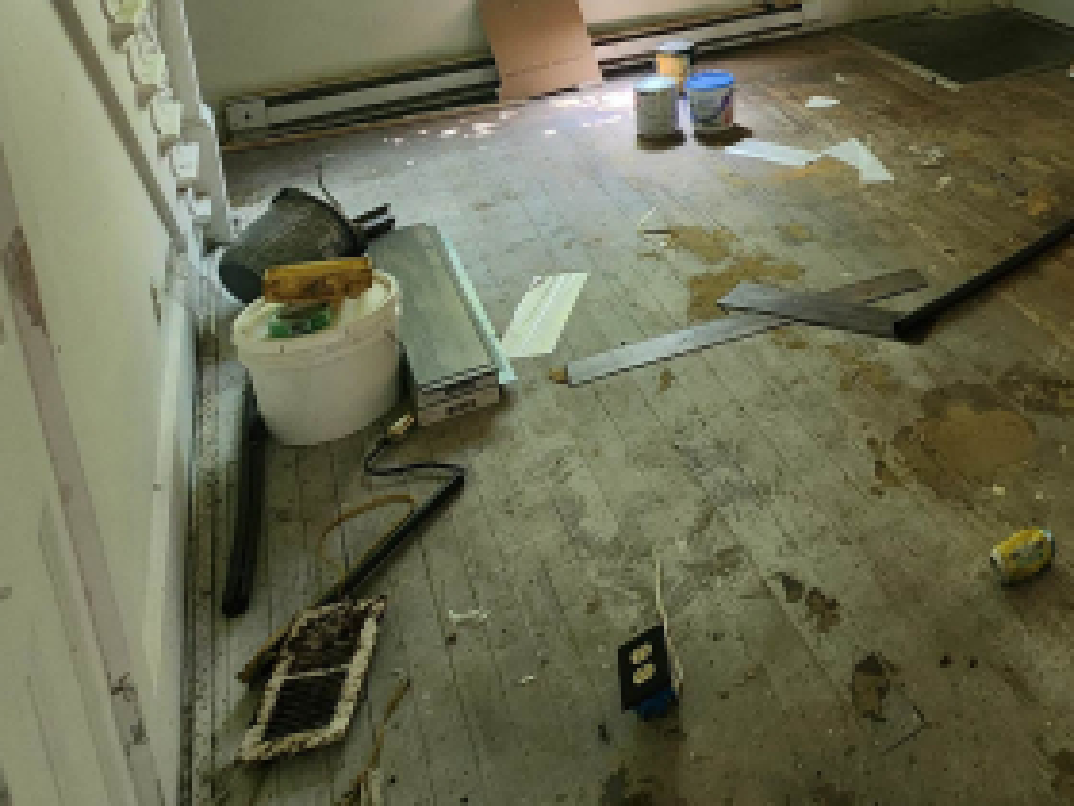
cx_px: 1068
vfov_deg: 38.9
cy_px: -42
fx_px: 962
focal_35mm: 31
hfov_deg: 48.3
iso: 320
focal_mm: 2.2
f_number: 2.2
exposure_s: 1/60
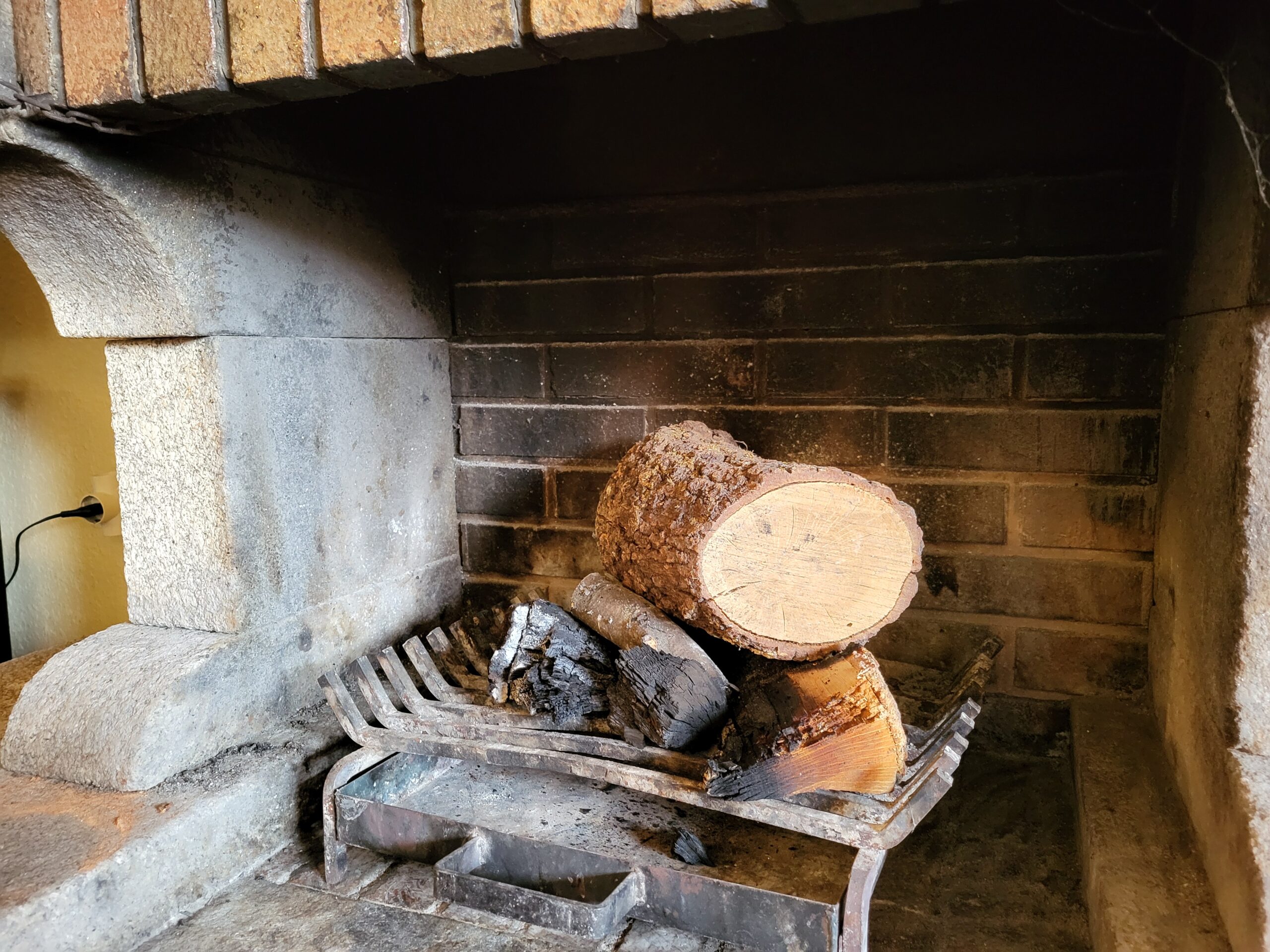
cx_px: 635
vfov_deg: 53.1
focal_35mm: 26
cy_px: 476
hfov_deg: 67.3
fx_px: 954
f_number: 1.8
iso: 800
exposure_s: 1/25
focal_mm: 5.4
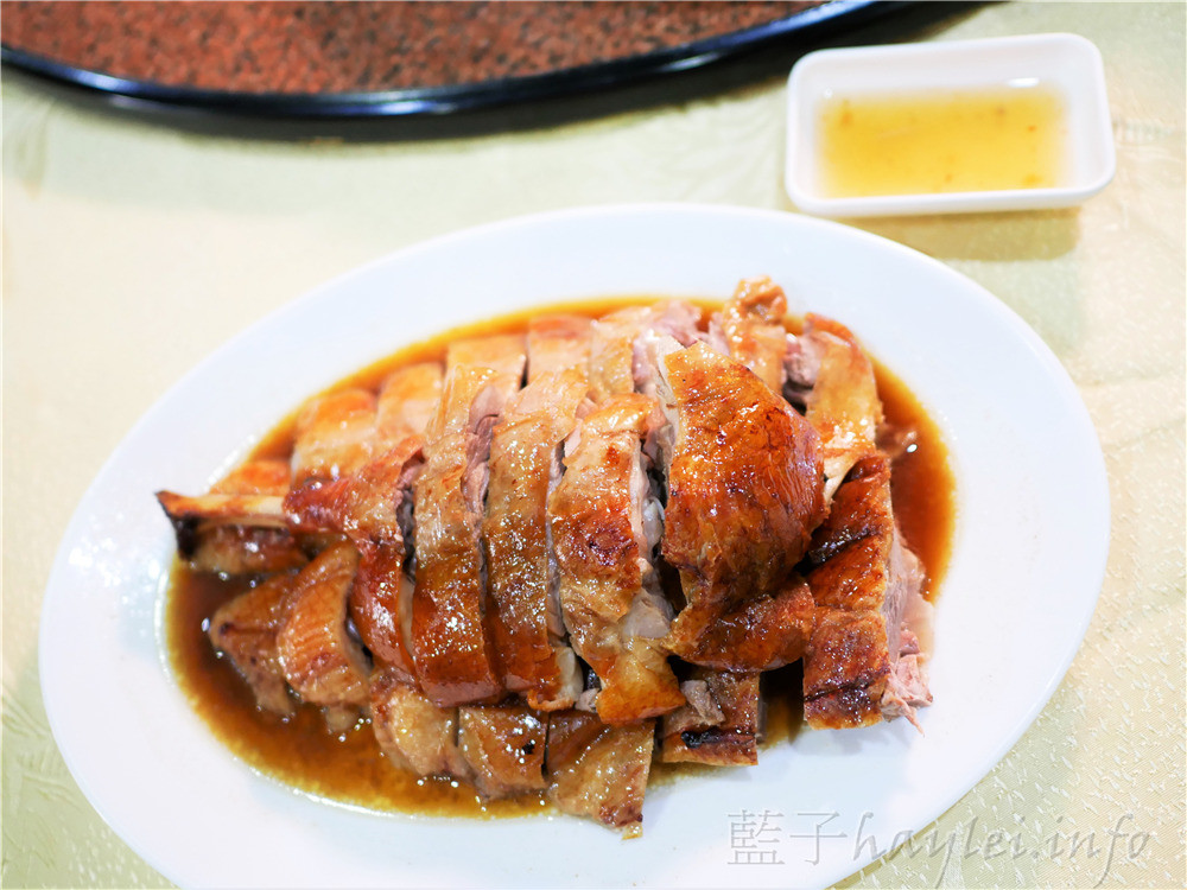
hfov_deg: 60.0
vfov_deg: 46.8
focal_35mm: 30
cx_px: 594
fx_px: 1029
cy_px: 445
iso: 800
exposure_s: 1/60
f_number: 1.7
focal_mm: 15
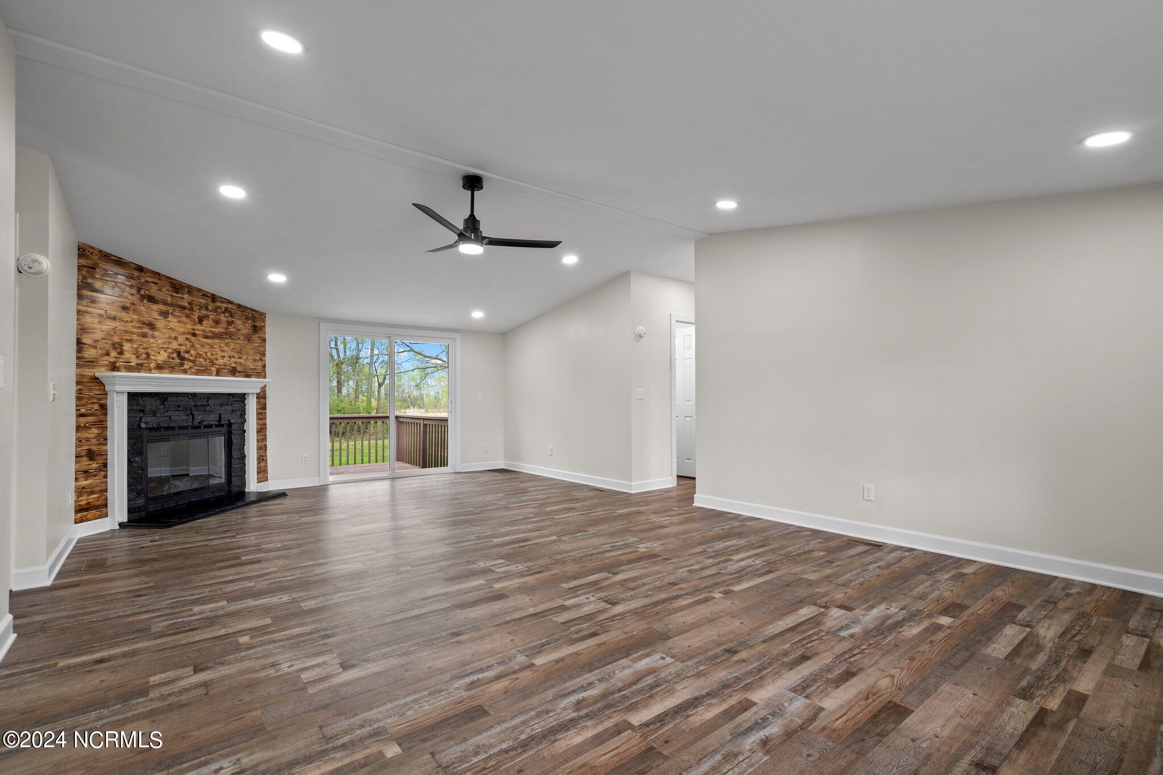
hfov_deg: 96.7
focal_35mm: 16
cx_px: 582
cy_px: 388
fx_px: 517
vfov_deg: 73.7
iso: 400
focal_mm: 16
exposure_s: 1/3
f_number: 8
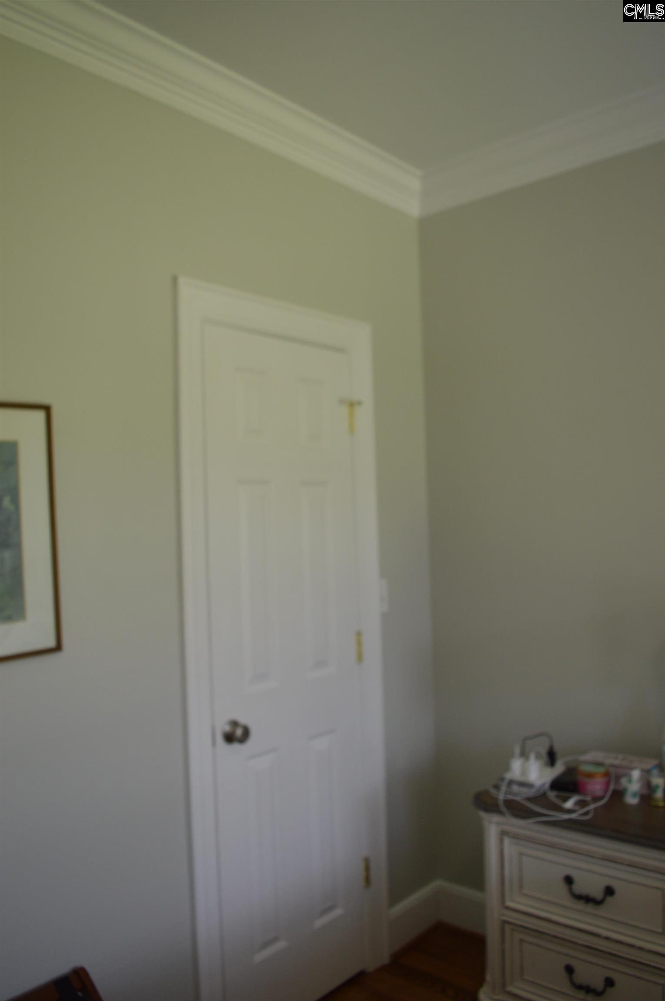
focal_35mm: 27
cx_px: 332
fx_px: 750
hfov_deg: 47.8
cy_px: 500
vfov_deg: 67.4
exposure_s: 1/60
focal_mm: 18
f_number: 4
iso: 400
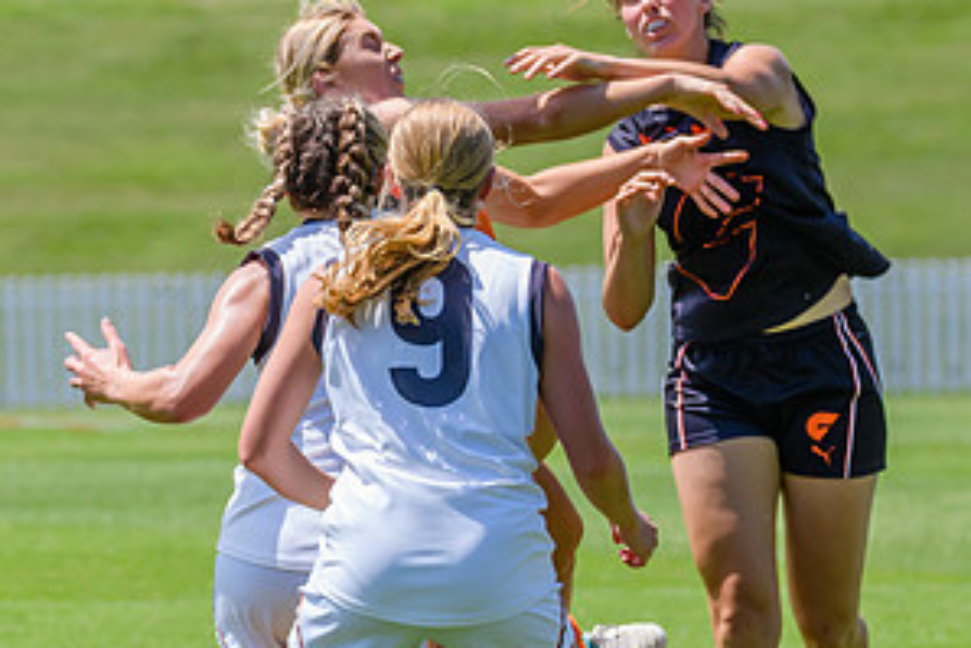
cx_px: 584
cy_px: 210
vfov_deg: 1.9
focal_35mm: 711
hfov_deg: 2.9
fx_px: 19186
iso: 800
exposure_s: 1/1600
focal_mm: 260
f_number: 8
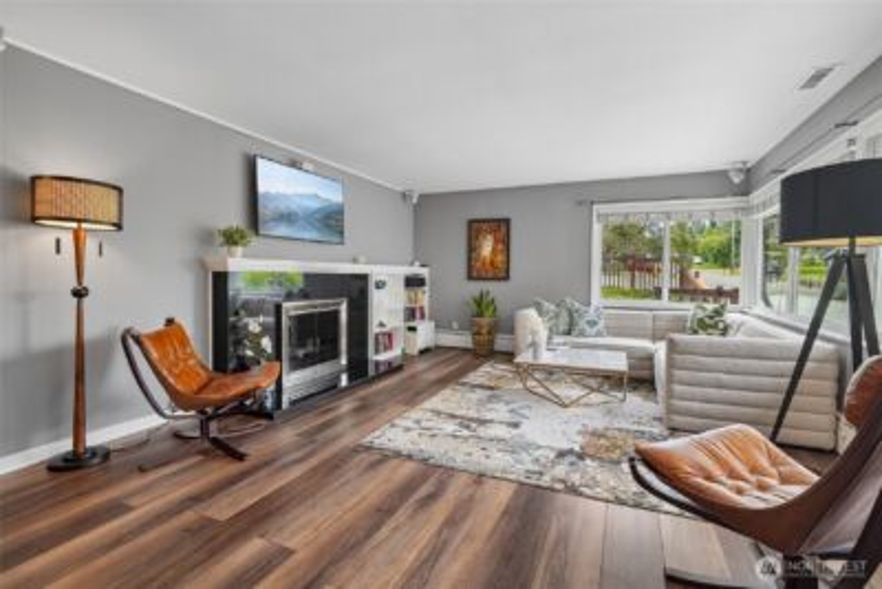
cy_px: 294
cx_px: 441
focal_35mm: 16
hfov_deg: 96.7
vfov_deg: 73.8
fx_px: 392
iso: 1600
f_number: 8
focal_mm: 16
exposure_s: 1/30
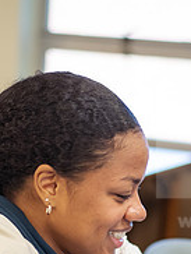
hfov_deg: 9.7
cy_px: 251
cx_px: 114
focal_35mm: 153
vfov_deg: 12.7
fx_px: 1123
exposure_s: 1/200
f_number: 2
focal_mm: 50
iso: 800
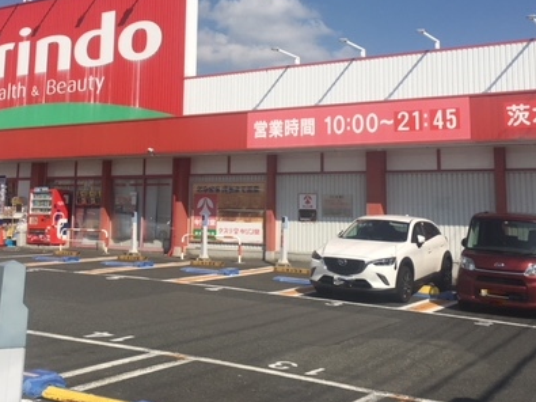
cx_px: 214
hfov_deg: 40.3
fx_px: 728
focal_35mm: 47
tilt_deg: +9.1
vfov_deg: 30.3
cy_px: 94
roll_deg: -1.3
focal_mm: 4.15
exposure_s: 1/3205
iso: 25
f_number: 2.2
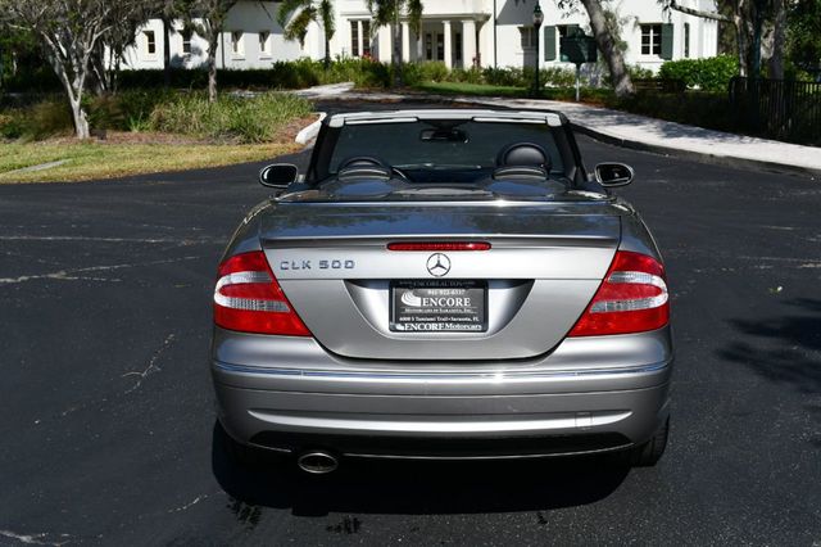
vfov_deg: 26.0
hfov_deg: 38.2
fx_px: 1185
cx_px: 410
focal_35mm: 52
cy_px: 274
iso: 100
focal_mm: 35
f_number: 10
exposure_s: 1/400
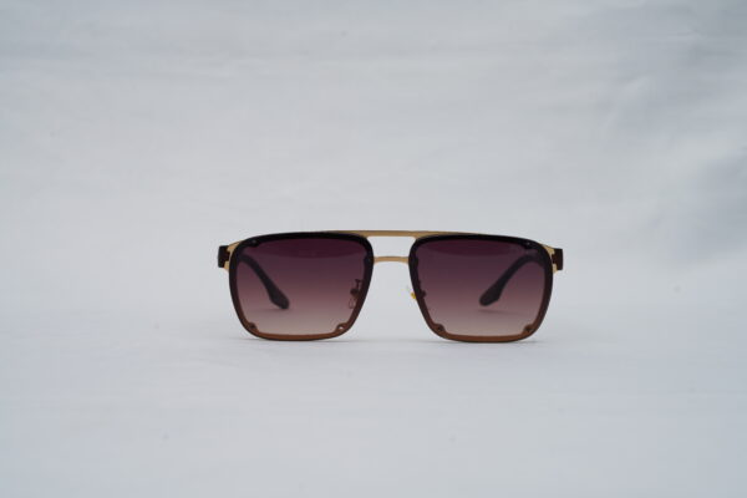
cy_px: 249
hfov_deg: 39.6
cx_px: 374
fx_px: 1037
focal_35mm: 50
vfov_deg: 27.0
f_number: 9
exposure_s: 1/160
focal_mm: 50
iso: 100
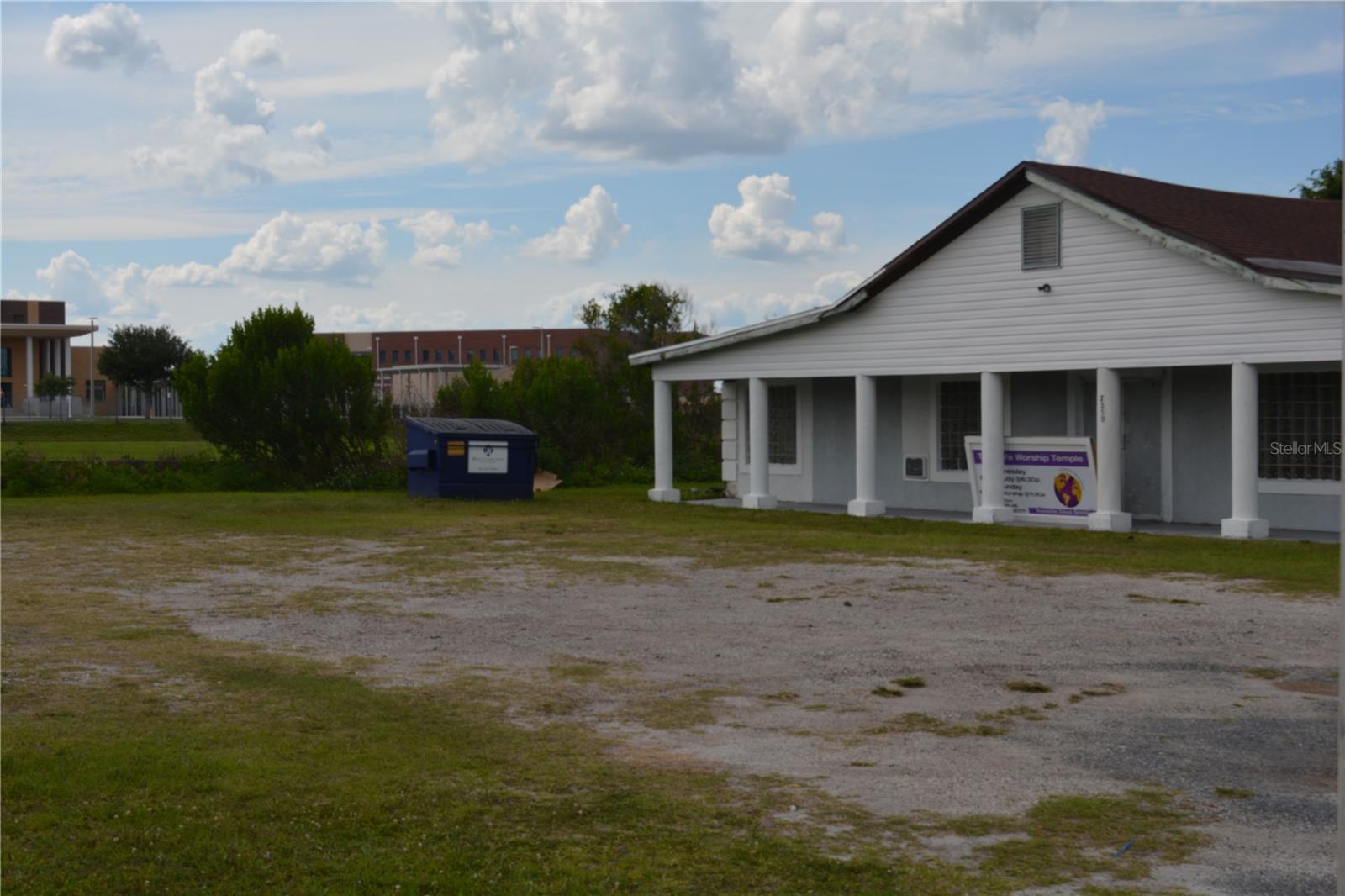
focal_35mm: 51
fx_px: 1905
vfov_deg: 26.5
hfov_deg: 38.9
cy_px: 448
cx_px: 672
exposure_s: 1/200
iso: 100
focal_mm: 34
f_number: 11
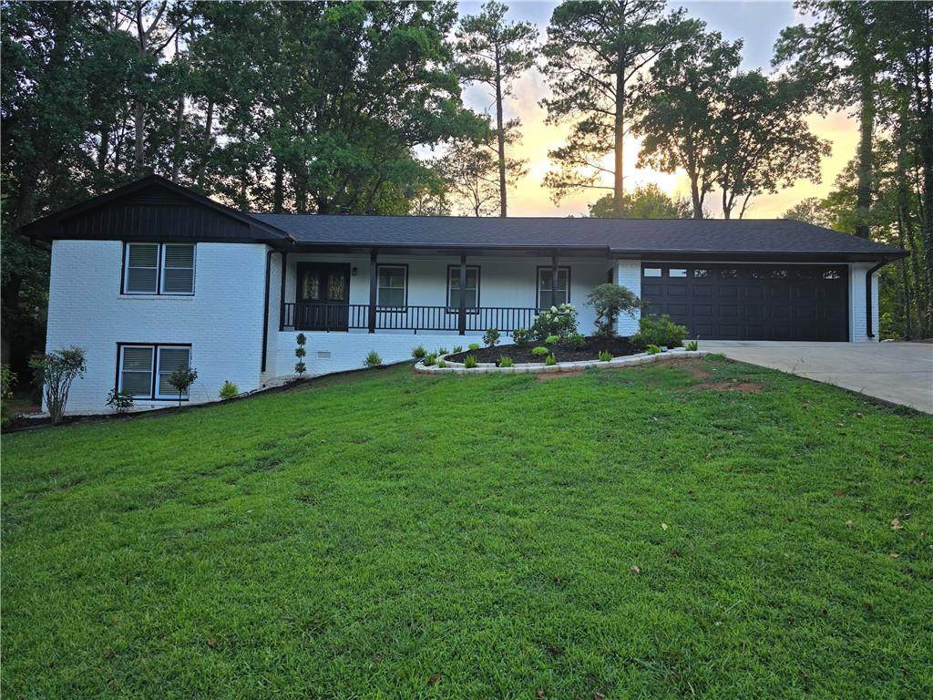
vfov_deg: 58.9
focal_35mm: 23
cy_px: 350
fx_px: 620
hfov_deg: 73.9
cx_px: 466
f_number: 1.7
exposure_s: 1/180
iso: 16
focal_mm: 6.3
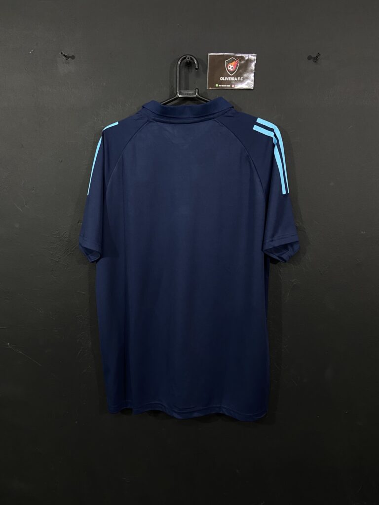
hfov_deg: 53.1
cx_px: 190
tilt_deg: -7.8
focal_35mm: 26
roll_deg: -1.0
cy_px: 252
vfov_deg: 67.3
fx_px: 380
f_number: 1.8
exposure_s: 1/40
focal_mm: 4.25
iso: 320
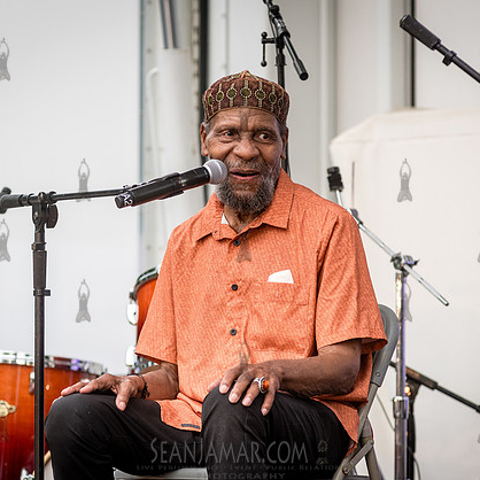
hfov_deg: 7.1
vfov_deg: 7.1
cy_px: 208
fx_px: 3875
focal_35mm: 247
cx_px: 202
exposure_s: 1/640
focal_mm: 170
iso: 1000
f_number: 4.5
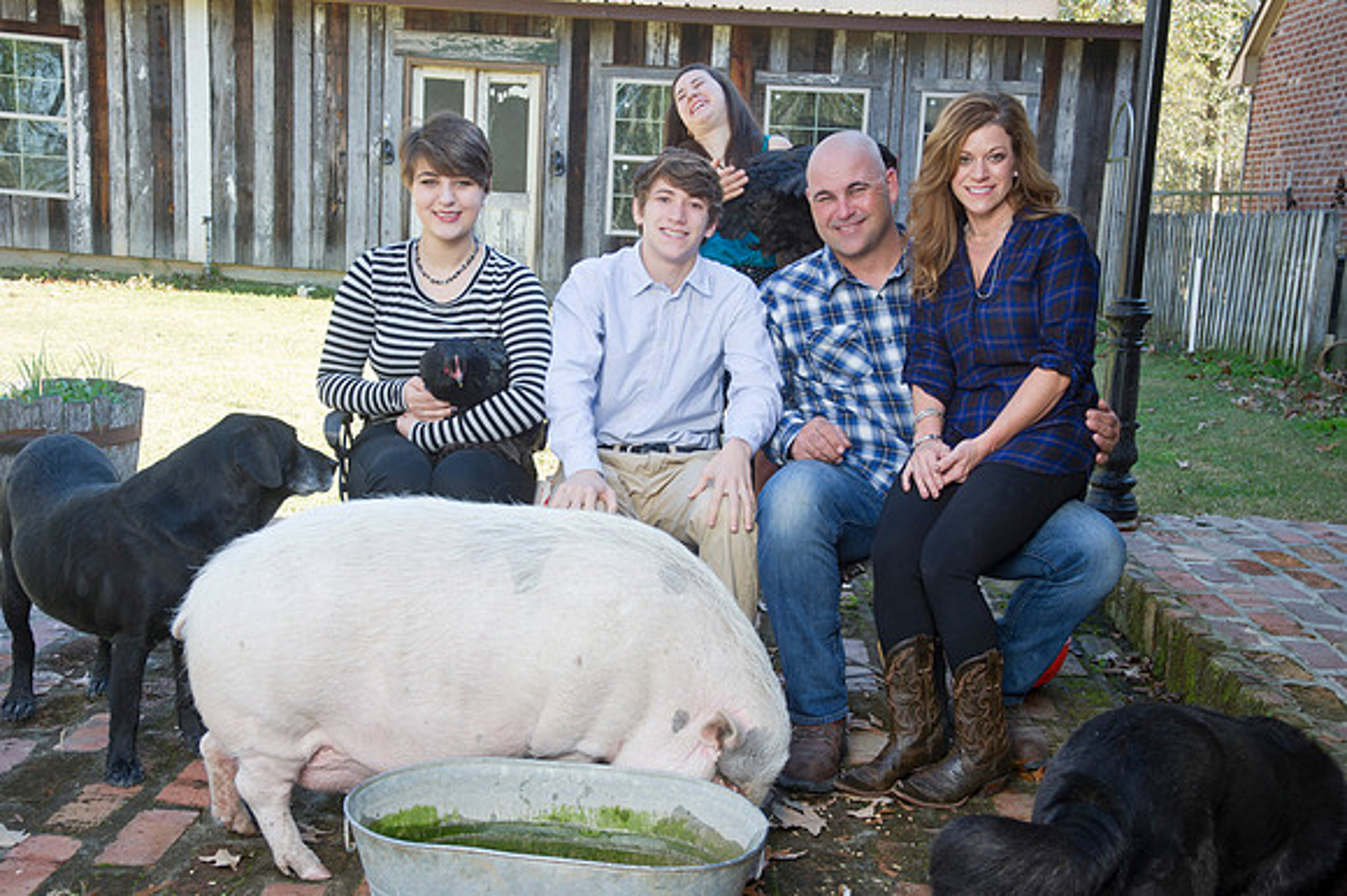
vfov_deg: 31.9
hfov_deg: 46.4
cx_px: 674
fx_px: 1571
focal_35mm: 42
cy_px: 448
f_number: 9
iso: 400
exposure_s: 1/100
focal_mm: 42
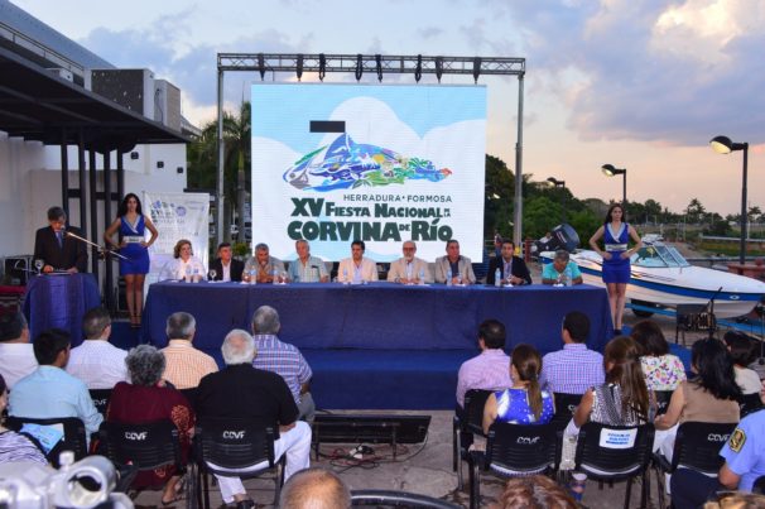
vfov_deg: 39.9
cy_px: 254
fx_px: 701
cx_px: 382
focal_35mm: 33
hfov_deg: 57.3
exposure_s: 1/200
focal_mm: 22
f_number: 9
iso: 800
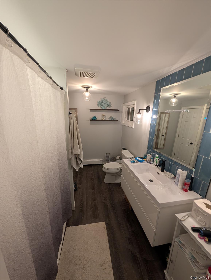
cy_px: 140
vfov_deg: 110.4
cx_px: 106
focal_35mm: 12
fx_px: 97
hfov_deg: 94.7
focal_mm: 2.02
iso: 59
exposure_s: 1/30
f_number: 1.7
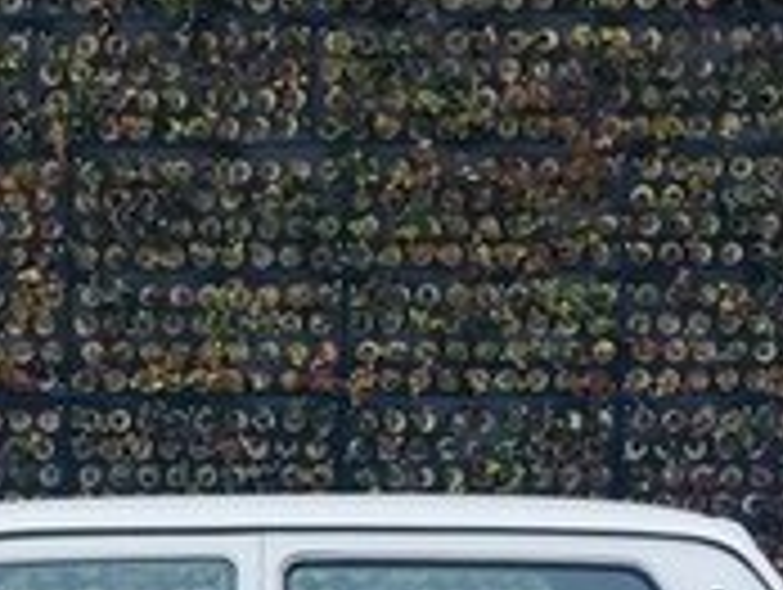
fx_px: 2492
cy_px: 799
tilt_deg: -4.9
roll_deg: -0.8
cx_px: 40
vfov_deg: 13.0
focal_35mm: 110
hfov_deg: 17.5
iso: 32
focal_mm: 4.15
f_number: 2.2
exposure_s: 1/775
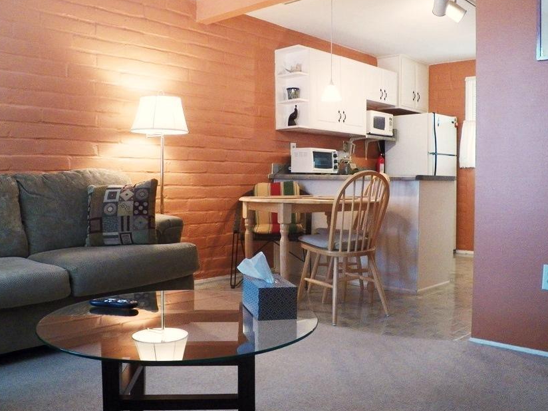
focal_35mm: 34
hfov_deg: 54.0
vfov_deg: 41.8
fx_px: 538
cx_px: 281
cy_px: 186
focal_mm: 4.9
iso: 400
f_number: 2.8
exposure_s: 1/30
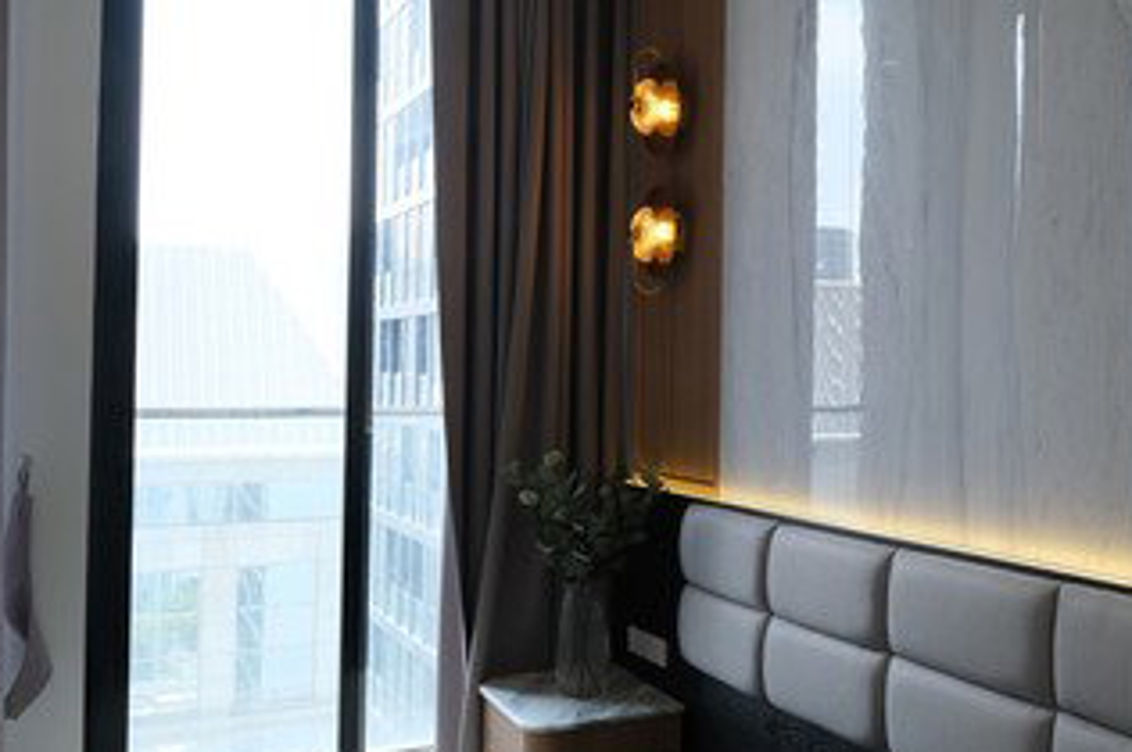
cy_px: 353
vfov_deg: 35.0
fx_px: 1194
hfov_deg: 49.0
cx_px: 828
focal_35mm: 38
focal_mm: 10
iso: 320
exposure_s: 1/80
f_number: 4.5
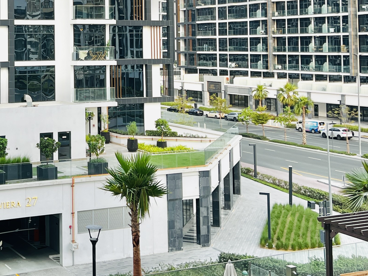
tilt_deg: +1.7
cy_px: 15
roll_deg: +0.8
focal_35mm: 66
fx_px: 702
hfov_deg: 28.5
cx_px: 50
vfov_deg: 21.6
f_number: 1.5
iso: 50
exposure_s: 1/238
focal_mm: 5.7
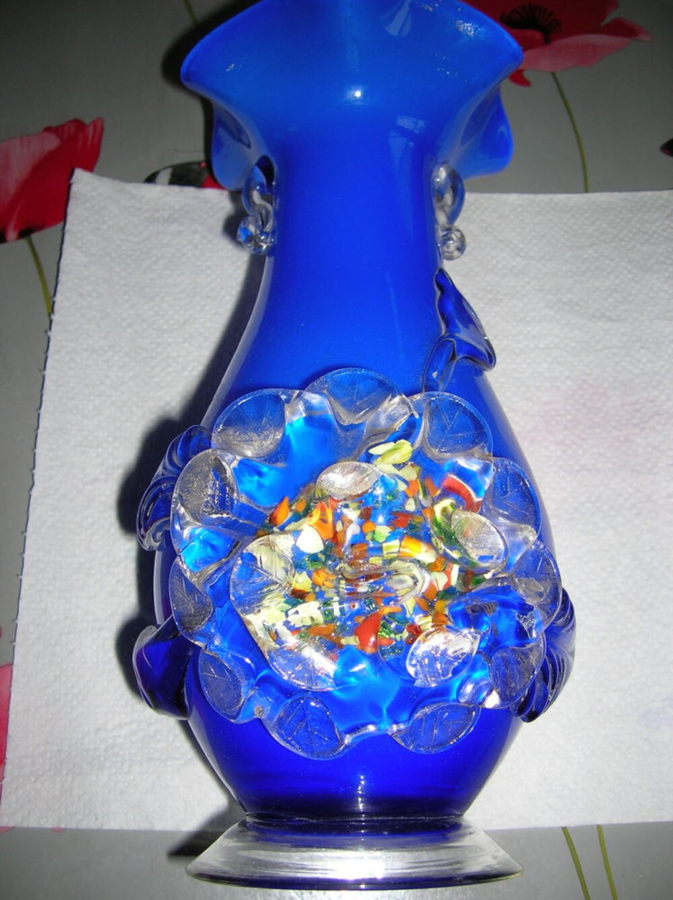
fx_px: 883
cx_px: 336
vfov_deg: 54.0
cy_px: 450
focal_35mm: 34
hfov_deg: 41.7
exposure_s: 1/60.1
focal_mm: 5.7
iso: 50
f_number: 2.9
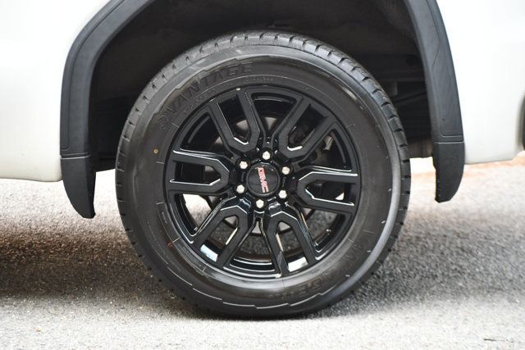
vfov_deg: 8.7
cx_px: 262
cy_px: 175
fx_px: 2290
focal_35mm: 157
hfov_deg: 13.1
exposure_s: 1/125
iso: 1100
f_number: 4.8
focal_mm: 105
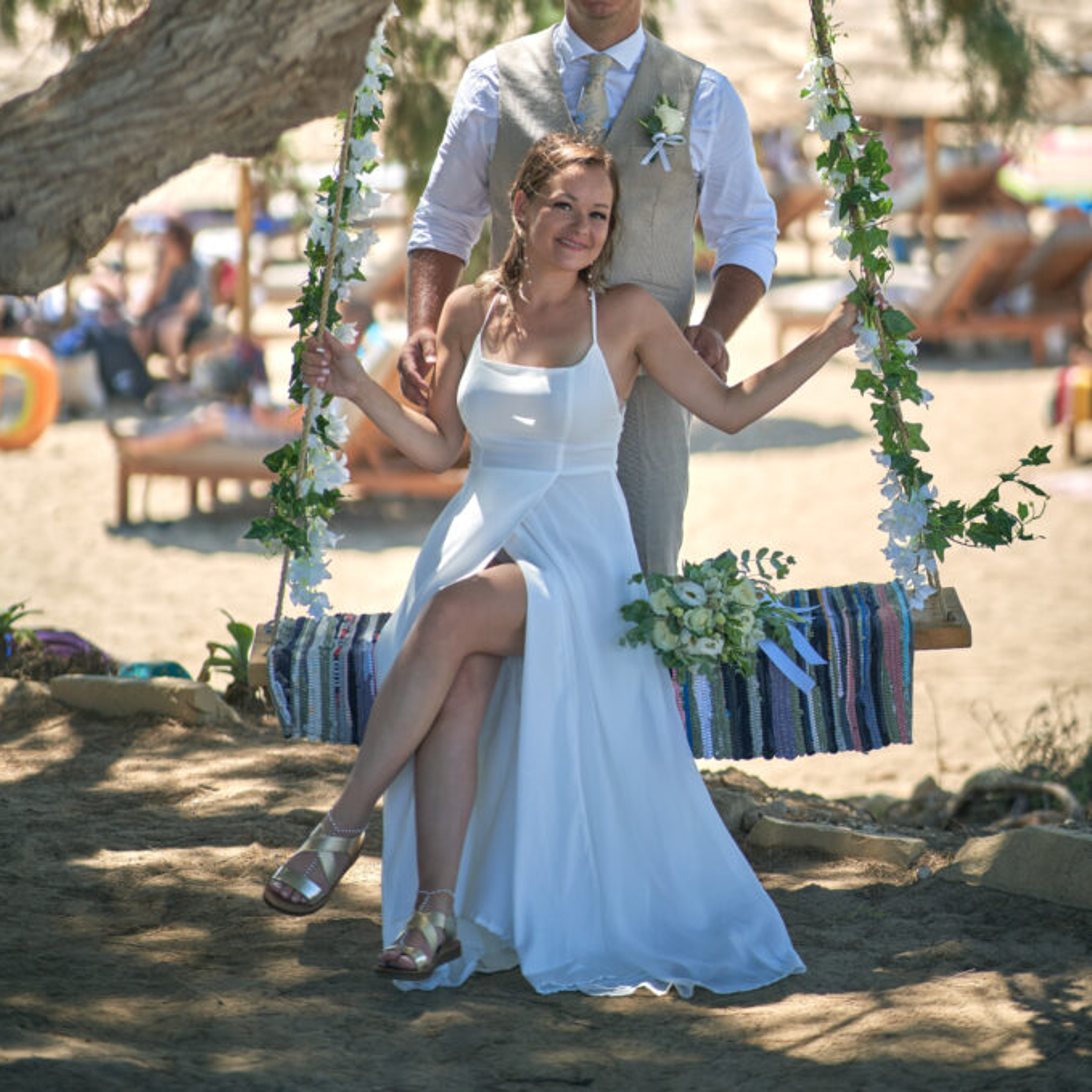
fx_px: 3890
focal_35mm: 109
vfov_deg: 15.9
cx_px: 544
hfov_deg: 16.0
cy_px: 283
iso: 100
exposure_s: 1/4000
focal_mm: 85
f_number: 1.4
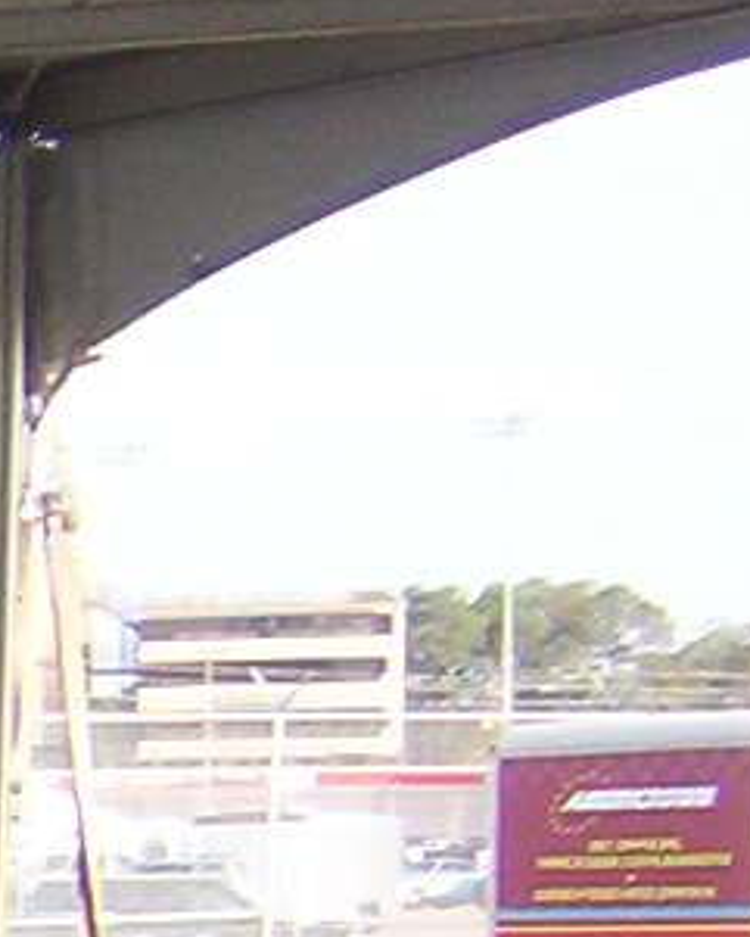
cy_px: 1488
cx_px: -1771
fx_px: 5297
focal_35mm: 191
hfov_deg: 7.0
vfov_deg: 9.7
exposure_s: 1/490
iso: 100
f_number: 2.76
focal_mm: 5.54
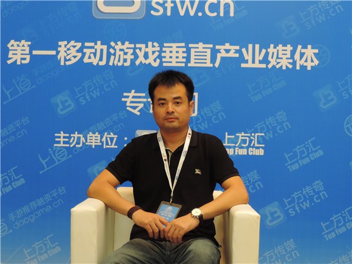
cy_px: 132
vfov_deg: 24.4
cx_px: 176
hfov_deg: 32.2
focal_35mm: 60
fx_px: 610
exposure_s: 1/15
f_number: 3.7
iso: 720
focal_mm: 10.7
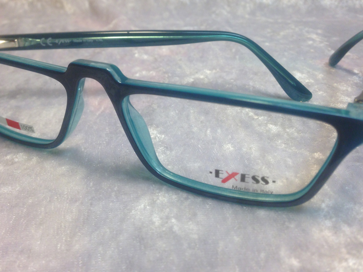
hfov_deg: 45.7
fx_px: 430
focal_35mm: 41
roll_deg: -2.0
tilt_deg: -23.2
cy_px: 117
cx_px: 158
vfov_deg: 35.1
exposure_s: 1/100
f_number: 2.4
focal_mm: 4.12
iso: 64
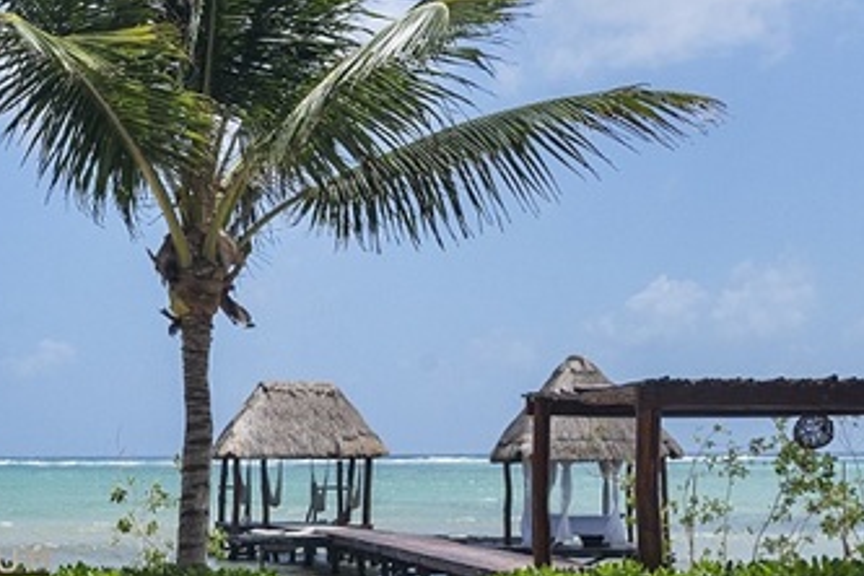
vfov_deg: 17.1
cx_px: -51
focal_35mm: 80
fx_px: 1920
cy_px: 267
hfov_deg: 24.0
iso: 100
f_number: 11
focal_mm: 24
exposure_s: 1/640
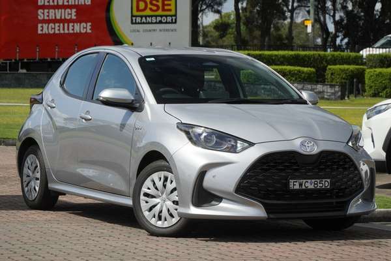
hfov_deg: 17.9
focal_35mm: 114
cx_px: 196
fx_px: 1238
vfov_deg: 12.0
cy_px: 130
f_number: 7.1
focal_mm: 76
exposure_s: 1/2000
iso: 800
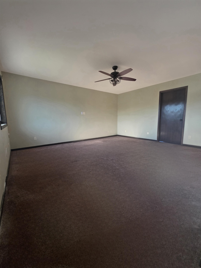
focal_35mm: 13
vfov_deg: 106.2
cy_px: 134
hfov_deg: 89.9
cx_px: 100
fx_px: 101
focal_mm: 2.2
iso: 125
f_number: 1.9
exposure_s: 1/120
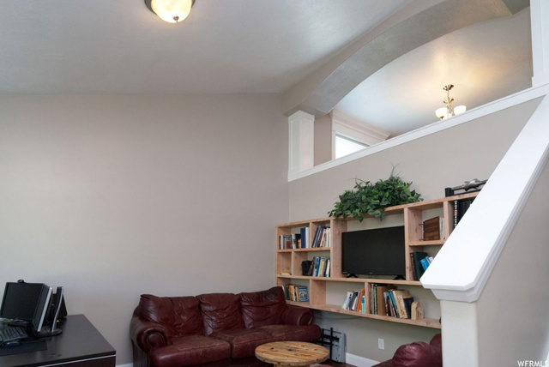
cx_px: 274
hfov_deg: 89.9
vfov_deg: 67.5
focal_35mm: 18
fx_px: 275
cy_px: 184
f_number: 5
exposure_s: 1/60
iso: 200
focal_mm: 12
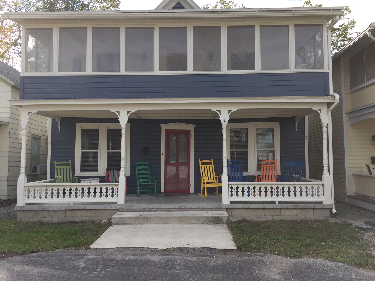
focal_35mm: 29
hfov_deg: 61.7
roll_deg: -0.3
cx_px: 188
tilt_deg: +3.1
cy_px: 140
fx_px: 314
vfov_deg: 48.2
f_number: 2.2
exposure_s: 1/628
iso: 32
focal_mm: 4.15
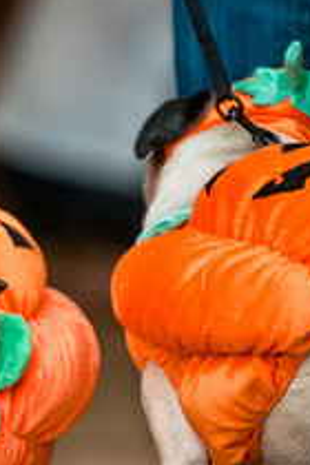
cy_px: 238
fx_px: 10681
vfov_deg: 2.5
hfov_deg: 1.7
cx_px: -186
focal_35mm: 827
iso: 200
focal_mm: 200
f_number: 2.8
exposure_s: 1/200
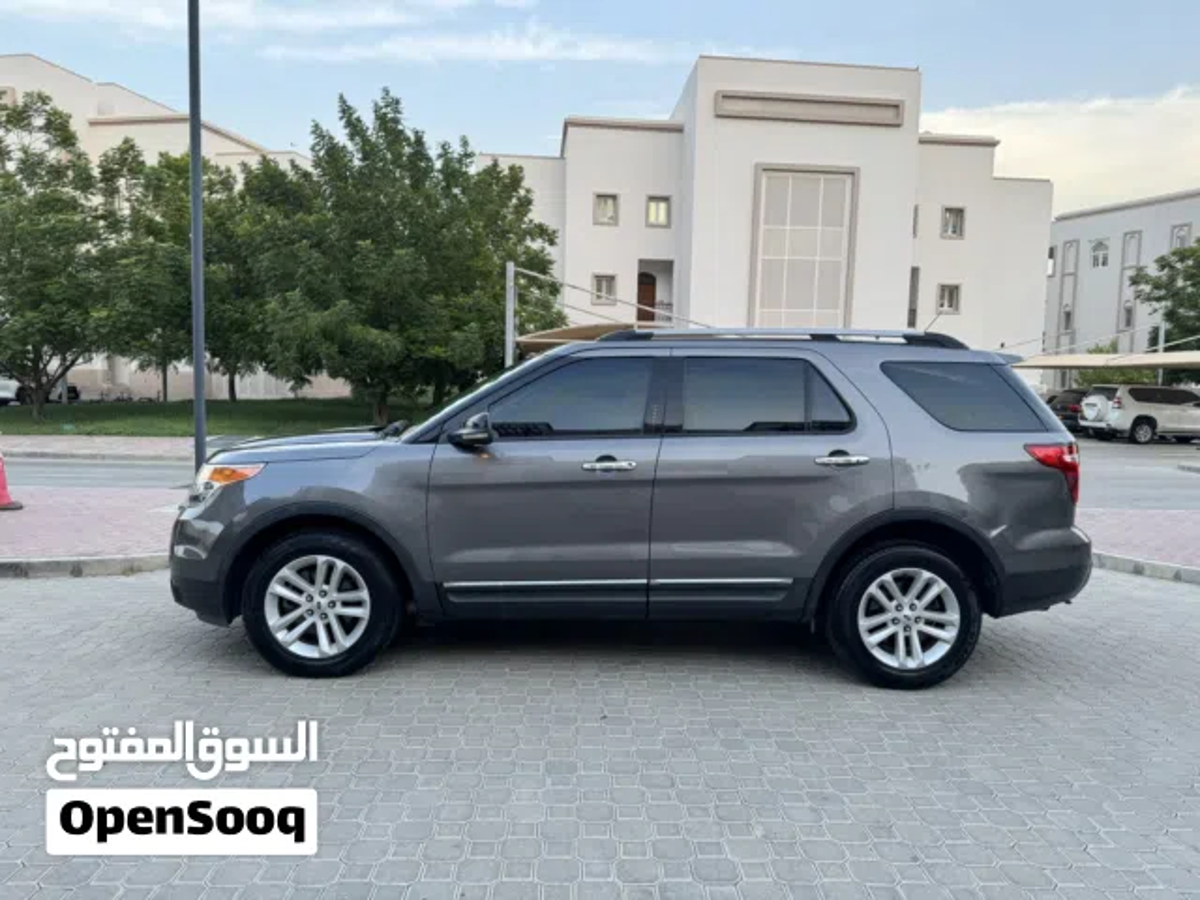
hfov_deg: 71.6
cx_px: 600
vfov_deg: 56.8
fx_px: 832
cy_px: 450
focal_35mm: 24
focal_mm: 6.76
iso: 64
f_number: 1.78
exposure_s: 1/217
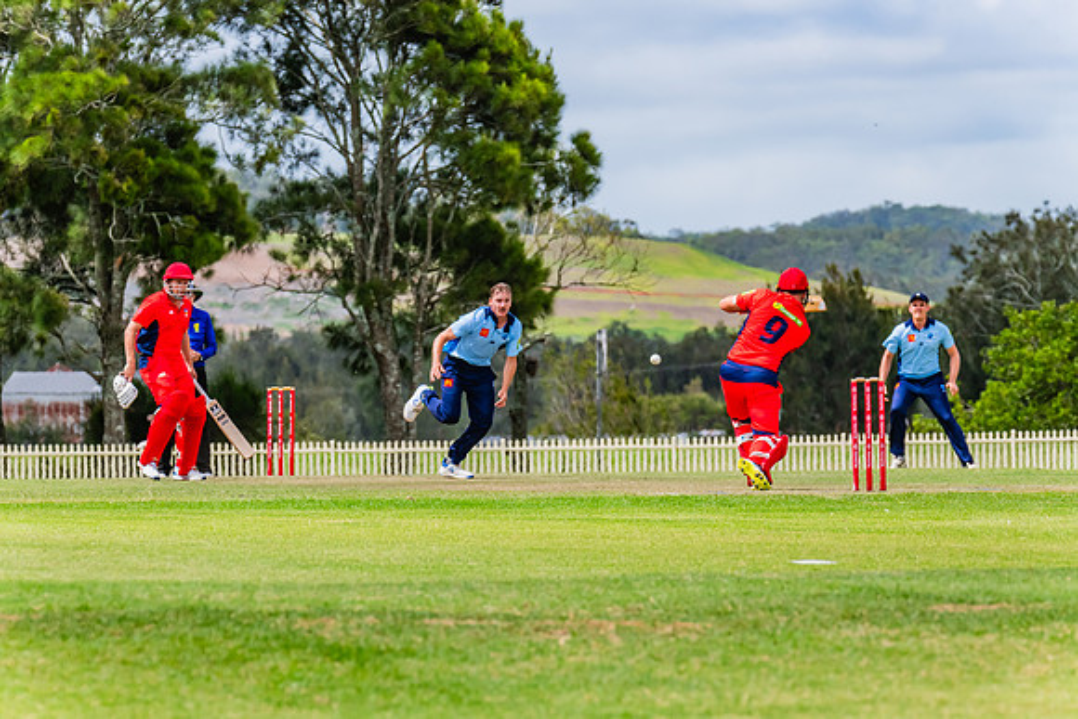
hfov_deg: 5.7
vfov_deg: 3.8
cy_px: 360
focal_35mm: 360
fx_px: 10782
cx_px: 539
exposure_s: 1/1250
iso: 800
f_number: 13
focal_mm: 360
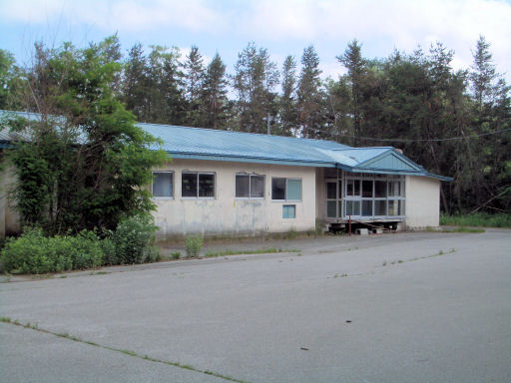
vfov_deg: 29.7
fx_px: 723
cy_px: 192
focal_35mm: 49
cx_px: 256
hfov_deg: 38.9
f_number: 5
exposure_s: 1/400
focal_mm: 8.2
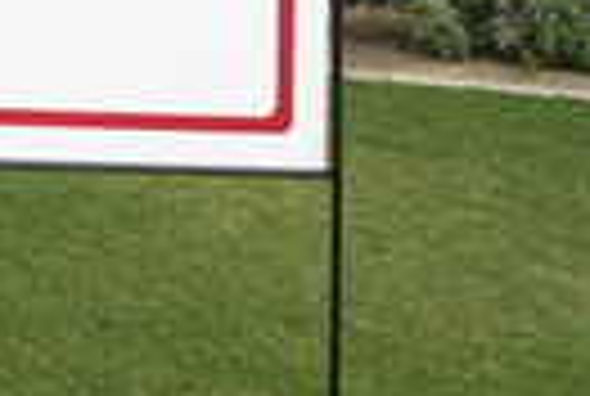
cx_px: -574
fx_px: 1232
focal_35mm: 75
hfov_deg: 18.4
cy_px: -315
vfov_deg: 15.7
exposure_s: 1/60
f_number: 11
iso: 100
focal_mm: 12
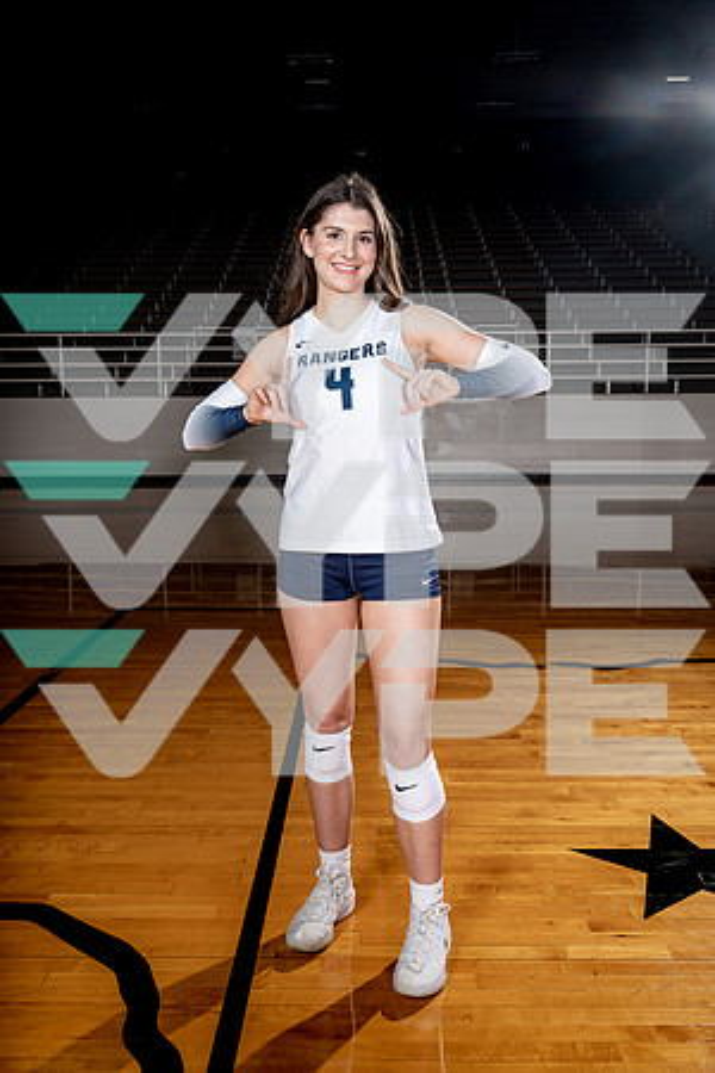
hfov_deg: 41.1
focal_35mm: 32
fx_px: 953
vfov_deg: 58.7
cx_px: 358
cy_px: 536
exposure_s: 1/250
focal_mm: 32
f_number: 8
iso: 100
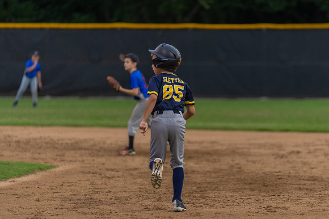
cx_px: 184
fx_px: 2156
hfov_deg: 8.7
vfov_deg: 5.8
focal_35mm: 236
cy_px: 123
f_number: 2.8
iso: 1000
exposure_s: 1/1000
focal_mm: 200
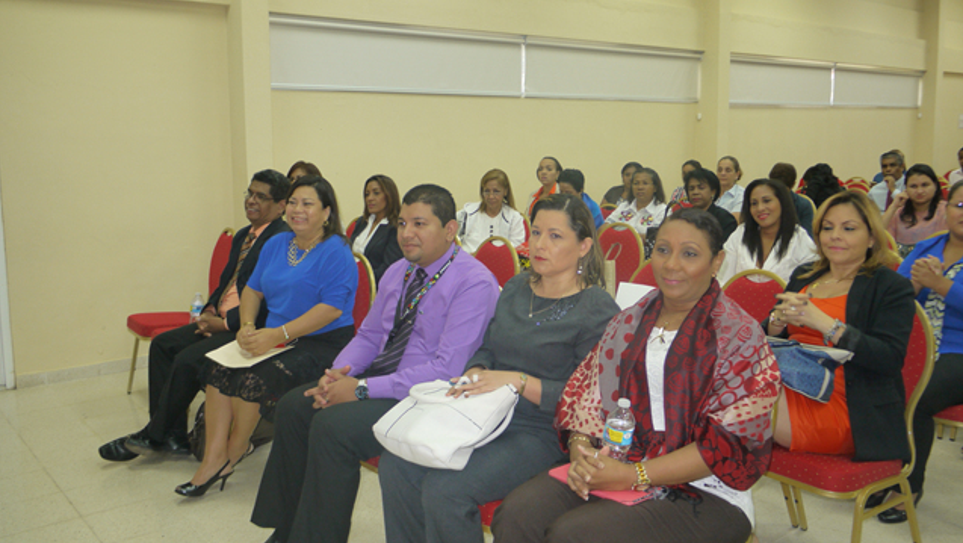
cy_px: 240
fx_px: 894
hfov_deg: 56.6
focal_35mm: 35
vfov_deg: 33.7
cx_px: 482
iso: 400
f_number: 3.7
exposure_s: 1/60
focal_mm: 16
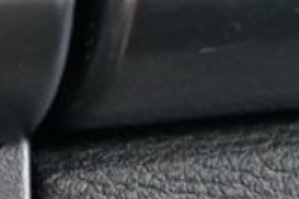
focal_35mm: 251
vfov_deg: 5.4
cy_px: 337
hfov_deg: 8.0
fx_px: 2083
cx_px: -227
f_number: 5
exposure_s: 1/60
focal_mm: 42
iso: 12800
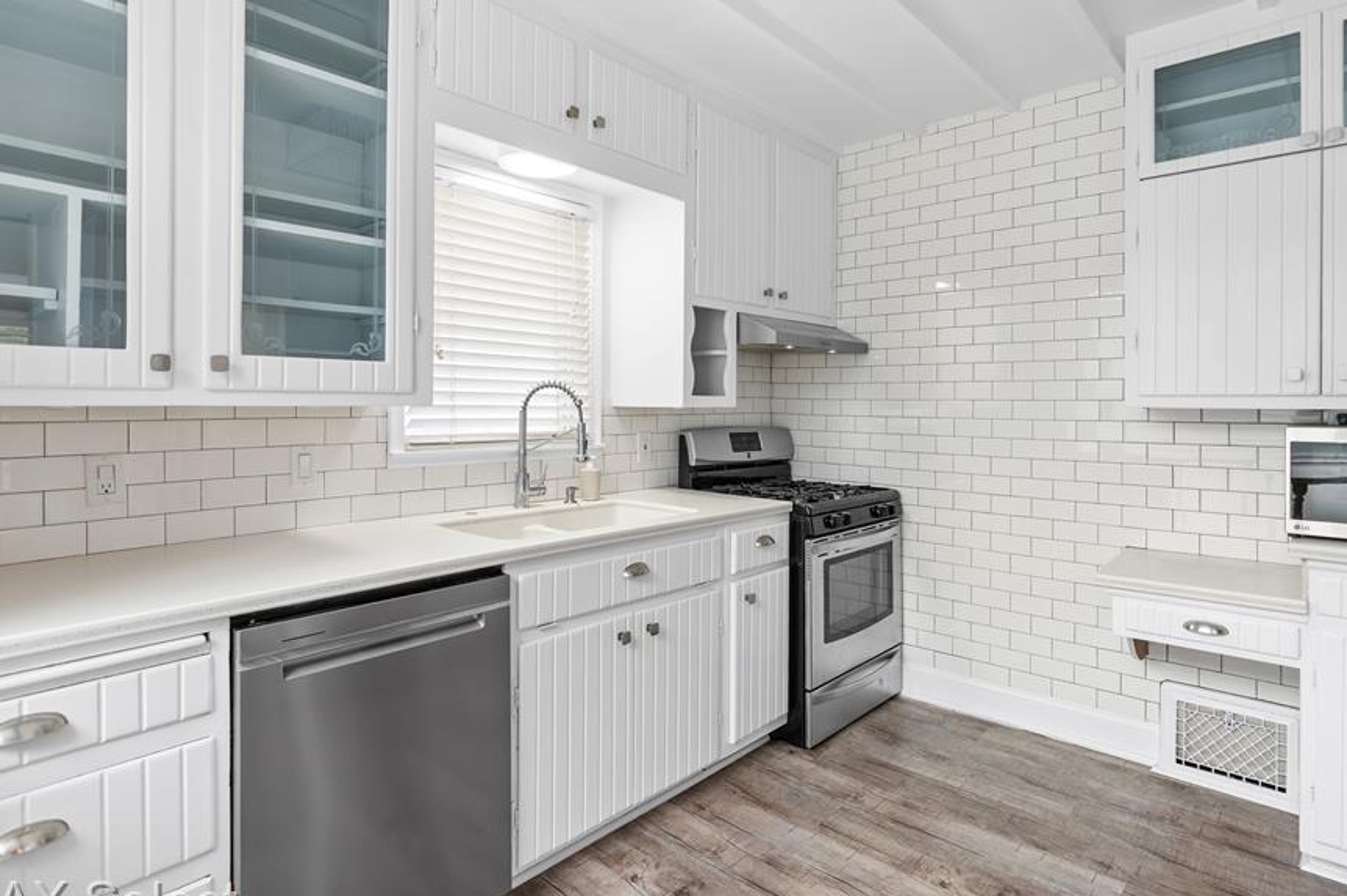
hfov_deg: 86.9
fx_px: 711
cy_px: 407
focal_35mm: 19
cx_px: 650
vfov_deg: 64.4
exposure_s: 1/30
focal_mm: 16
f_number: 2.8
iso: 250
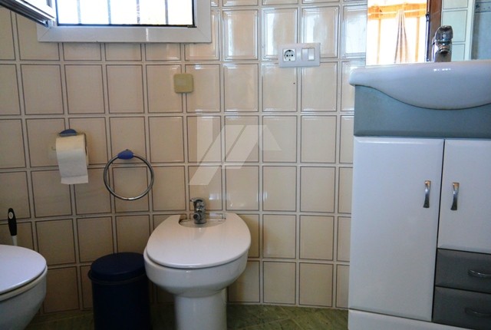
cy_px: 165
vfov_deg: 45.2
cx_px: 246
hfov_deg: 63.5
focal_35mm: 29
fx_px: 396
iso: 800
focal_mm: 11
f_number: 3.5
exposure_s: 1/125
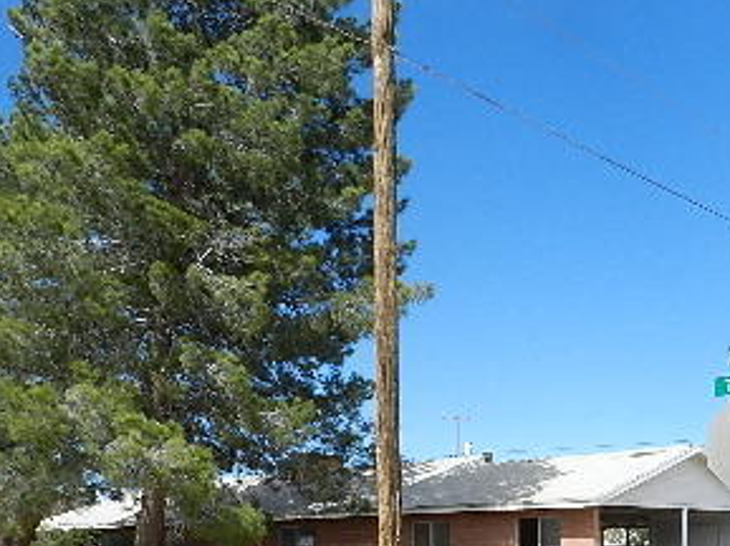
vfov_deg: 27.4
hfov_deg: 37.5
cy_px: 503
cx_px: 381
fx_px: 1074
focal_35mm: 51
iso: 160
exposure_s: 1/800
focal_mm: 4
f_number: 4.5
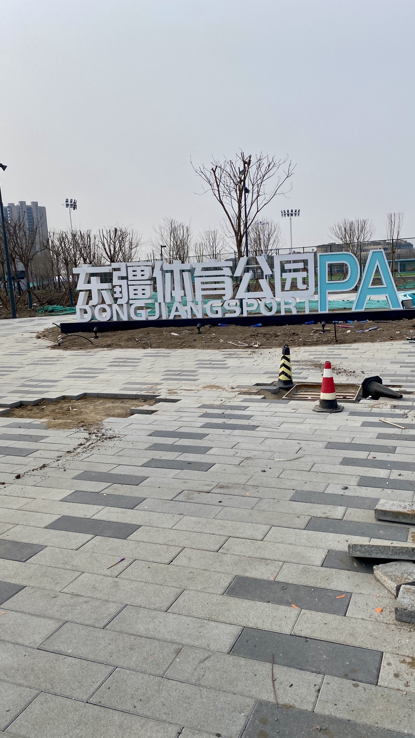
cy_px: 376
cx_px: 253
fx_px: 567
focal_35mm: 29
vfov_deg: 66.1
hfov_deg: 40.0
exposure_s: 1/3984
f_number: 1.8
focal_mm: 4.25
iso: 32
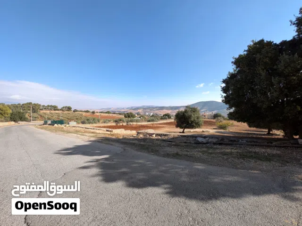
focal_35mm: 12
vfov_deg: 94.5
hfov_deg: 110.5
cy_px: 113
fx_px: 105
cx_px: 151
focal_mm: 2.23
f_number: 1.95
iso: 41
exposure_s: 1/1337
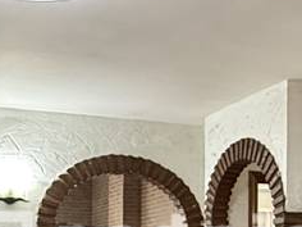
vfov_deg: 16.0
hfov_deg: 22.0
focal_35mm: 89
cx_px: 146
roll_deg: -0.9
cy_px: 270
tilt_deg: +1.6
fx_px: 776
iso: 640
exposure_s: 1/50
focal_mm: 2.22
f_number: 2.2
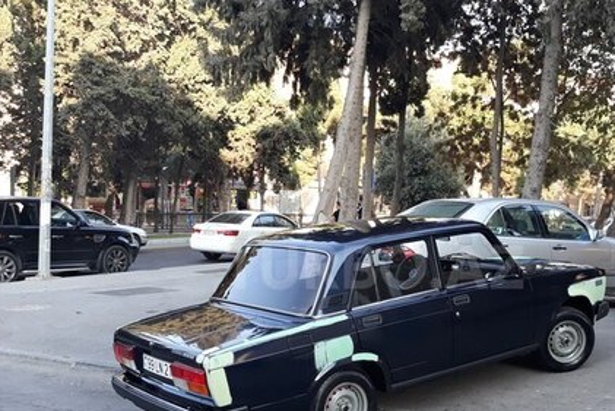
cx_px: 374
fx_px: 752
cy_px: 267
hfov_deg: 44.2
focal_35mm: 44
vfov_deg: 30.4
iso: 40
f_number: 1.7
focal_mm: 3.71
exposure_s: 1/138
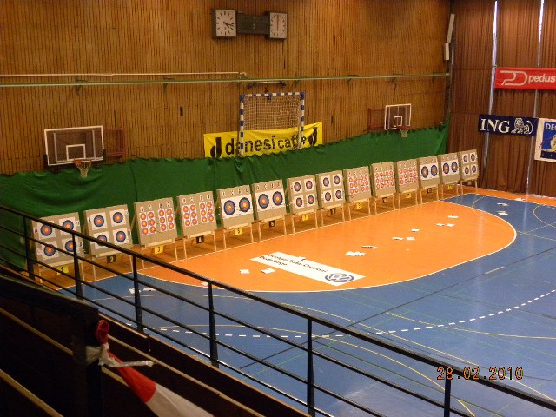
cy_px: 208
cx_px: 278
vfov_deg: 31.5
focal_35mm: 46
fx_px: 739
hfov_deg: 41.2
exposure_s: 1/37
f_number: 3.2
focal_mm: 8.2
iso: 400
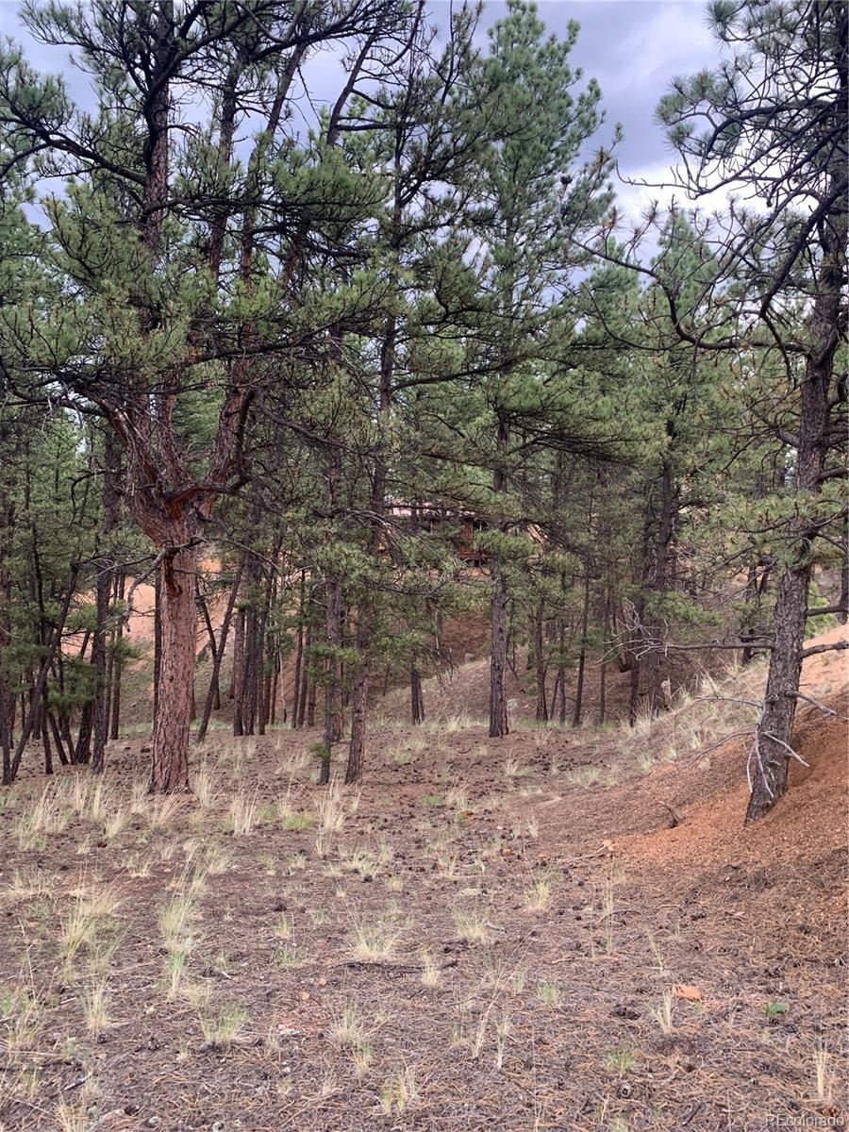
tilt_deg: -2.0
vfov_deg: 67.3
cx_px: 424
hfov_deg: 53.1
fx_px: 850
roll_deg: +1.2
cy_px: 566
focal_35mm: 26
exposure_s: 1/138
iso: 25
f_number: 1.8
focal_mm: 4.25
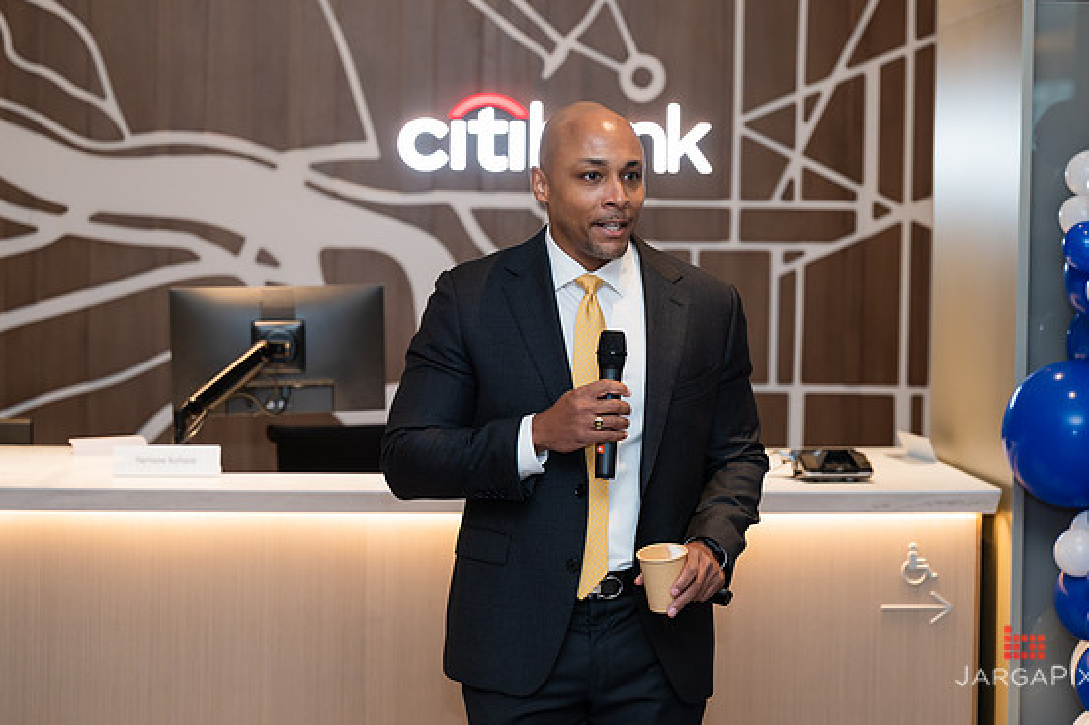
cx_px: 572
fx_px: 2419
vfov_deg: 17.0
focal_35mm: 80
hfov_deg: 25.4
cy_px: 328
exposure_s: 1/160
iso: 400
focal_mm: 70
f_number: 3.2
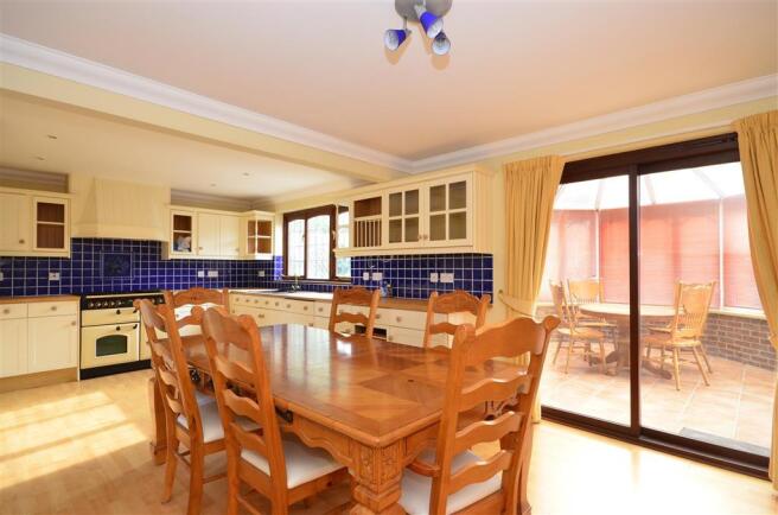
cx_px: 389
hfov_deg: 92.6
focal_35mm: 17
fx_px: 372
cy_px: 258
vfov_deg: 69.4
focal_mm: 11.5
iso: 640
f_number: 9
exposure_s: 1/8
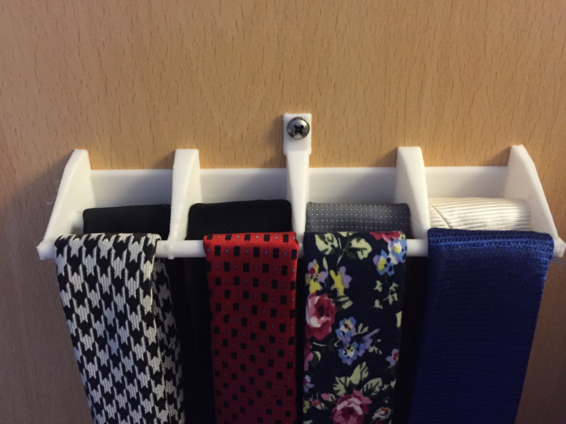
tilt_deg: -25.5
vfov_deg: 48.2
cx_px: 283
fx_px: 474
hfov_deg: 61.7
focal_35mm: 29
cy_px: 212
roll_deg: +1.2
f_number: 2.2
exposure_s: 1/17
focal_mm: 4.15
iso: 400
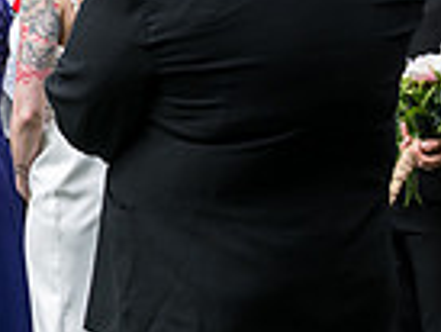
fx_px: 1505
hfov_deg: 16.0
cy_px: 85
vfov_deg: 12.5
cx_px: -87
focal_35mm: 118
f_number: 4
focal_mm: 29
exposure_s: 1/400
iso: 1000
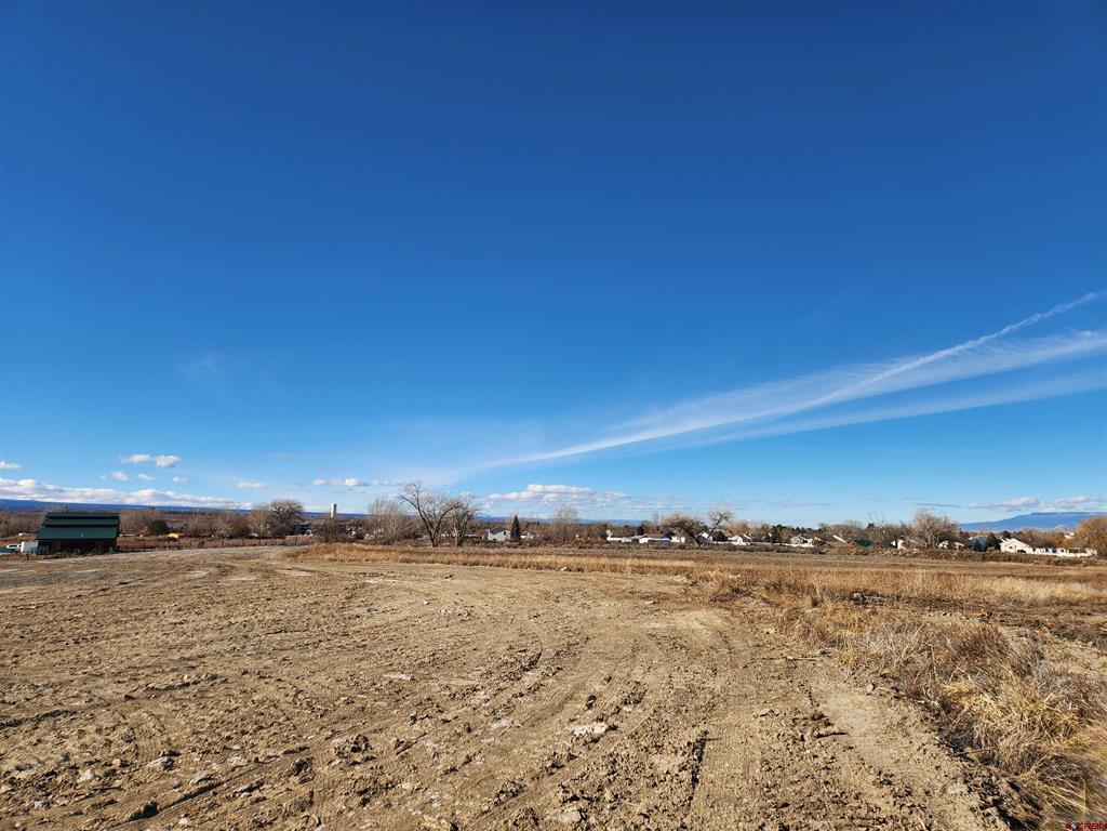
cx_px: 554
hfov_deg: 73.9
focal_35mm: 23
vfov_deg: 58.9
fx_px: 736
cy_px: 416
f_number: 1.8
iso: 20
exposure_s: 1/1785
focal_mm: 5.4
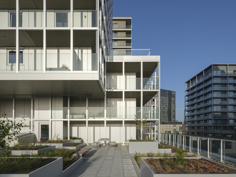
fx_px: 157
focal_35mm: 23
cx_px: 118
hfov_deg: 73.9
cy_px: 88
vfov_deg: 58.9
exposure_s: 1/200
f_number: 14
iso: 160
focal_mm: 29.1
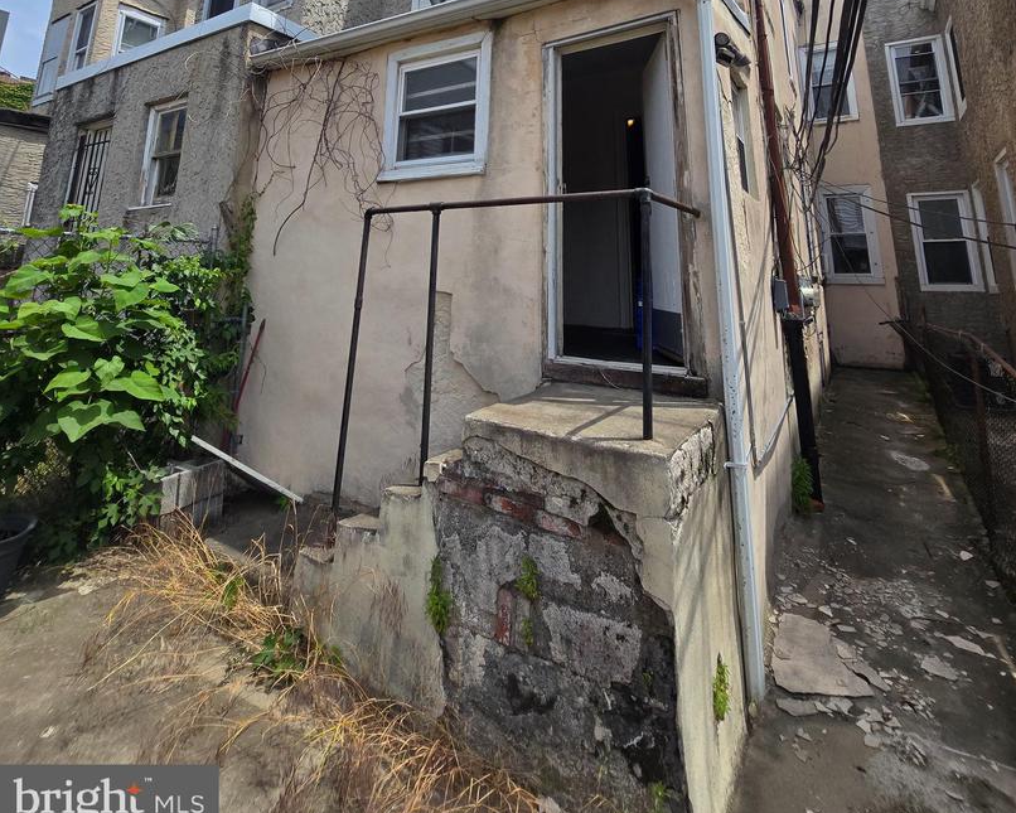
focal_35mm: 17
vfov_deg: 69.1
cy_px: 156
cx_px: 508
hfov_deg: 89.6
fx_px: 511
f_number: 2.2
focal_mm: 2.2
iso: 50
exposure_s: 1/3143
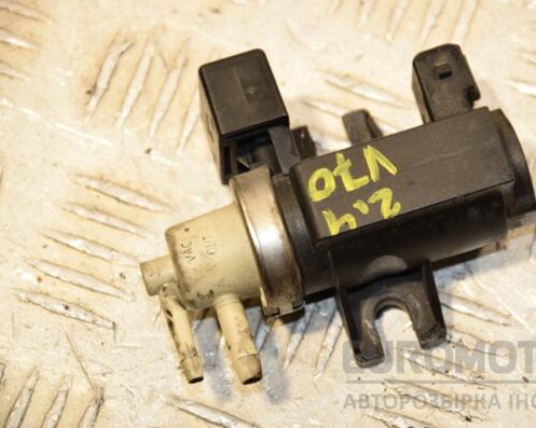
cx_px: 322
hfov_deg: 10.8
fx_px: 2831
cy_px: 213
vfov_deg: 8.6
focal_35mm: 179
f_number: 7.1
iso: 800
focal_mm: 105
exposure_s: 1/200
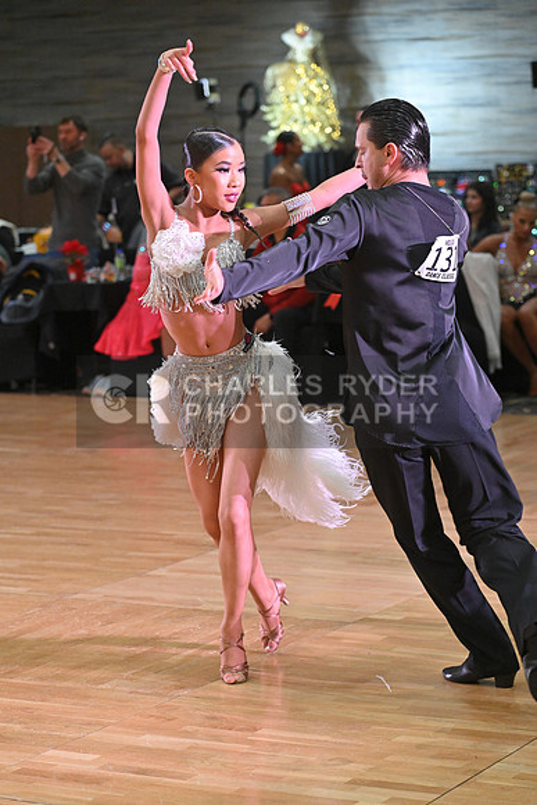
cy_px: 402
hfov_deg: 13.4
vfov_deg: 20.0
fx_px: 2281
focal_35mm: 102
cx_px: 268
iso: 4000
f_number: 4
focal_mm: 102
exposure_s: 1/400
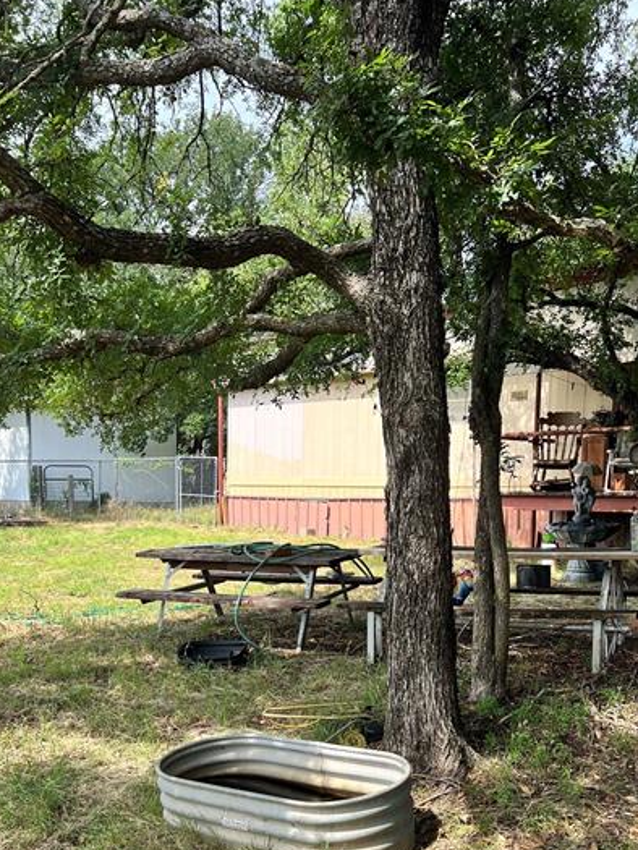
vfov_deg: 47.9
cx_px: 408
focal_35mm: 38
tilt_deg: -1.4
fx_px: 933
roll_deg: -1.7
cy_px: 586
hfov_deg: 37.5
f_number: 1.5
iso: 50
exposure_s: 1/1238
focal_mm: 5.7
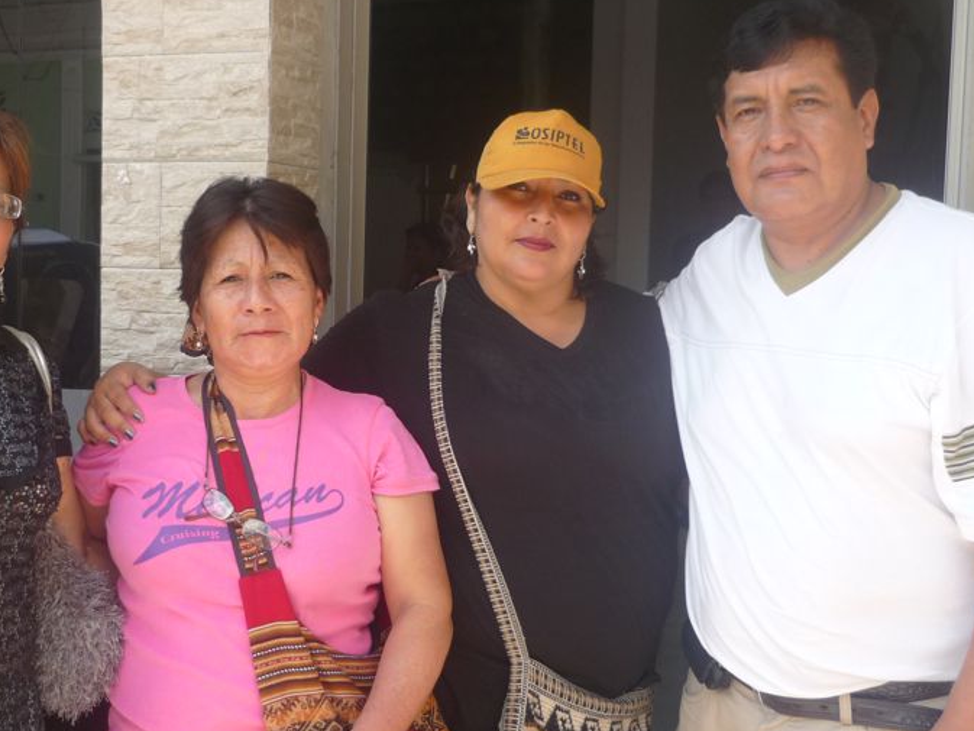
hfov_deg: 38.6
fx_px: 1379
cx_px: 347
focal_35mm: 49
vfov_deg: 29.7
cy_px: 407
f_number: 2.8
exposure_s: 1/250
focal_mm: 5.5
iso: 100
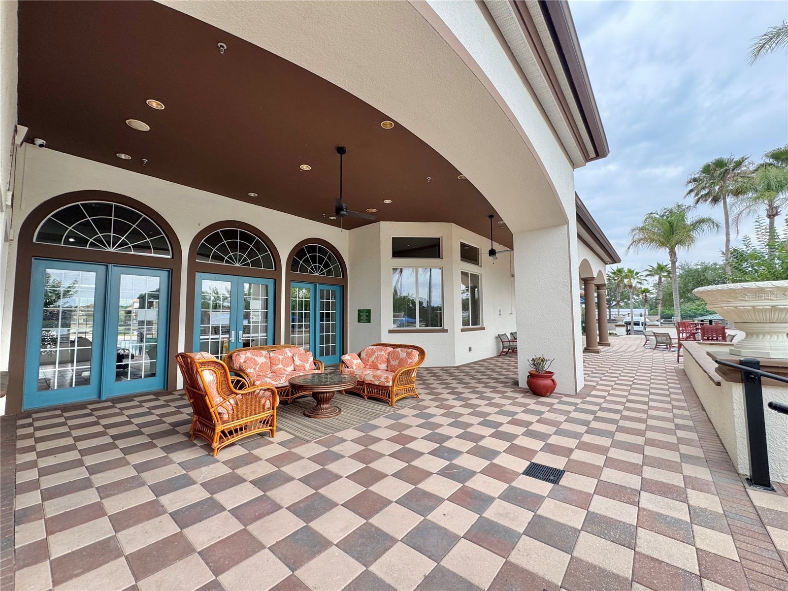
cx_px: 394
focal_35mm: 14
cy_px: 296
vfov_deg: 85.7
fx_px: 319
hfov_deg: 102.1
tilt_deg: +4.4
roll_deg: +0.7
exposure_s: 1/263
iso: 40
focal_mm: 2.22
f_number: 2.2
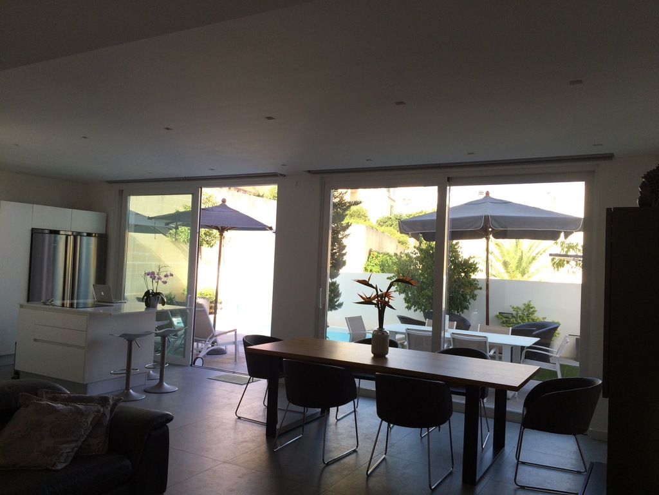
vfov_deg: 48.2
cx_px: 330
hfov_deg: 61.7
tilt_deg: +0.1
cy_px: 248
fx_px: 552
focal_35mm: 29
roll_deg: -1.3
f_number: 2.2
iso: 32
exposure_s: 1/189
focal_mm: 4.15
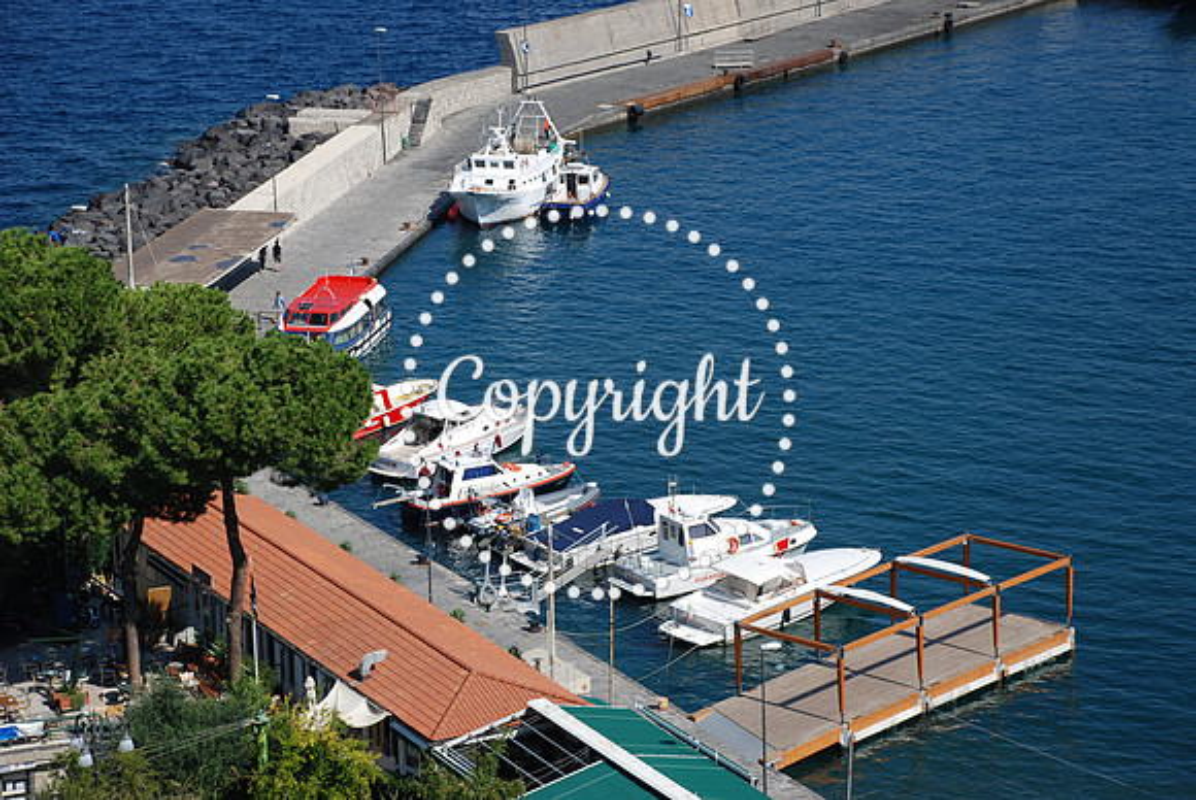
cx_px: 598
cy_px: 400
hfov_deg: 19.4
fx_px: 3492
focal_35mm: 105
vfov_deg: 13.1
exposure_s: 1/500
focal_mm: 70
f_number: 5.6
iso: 110
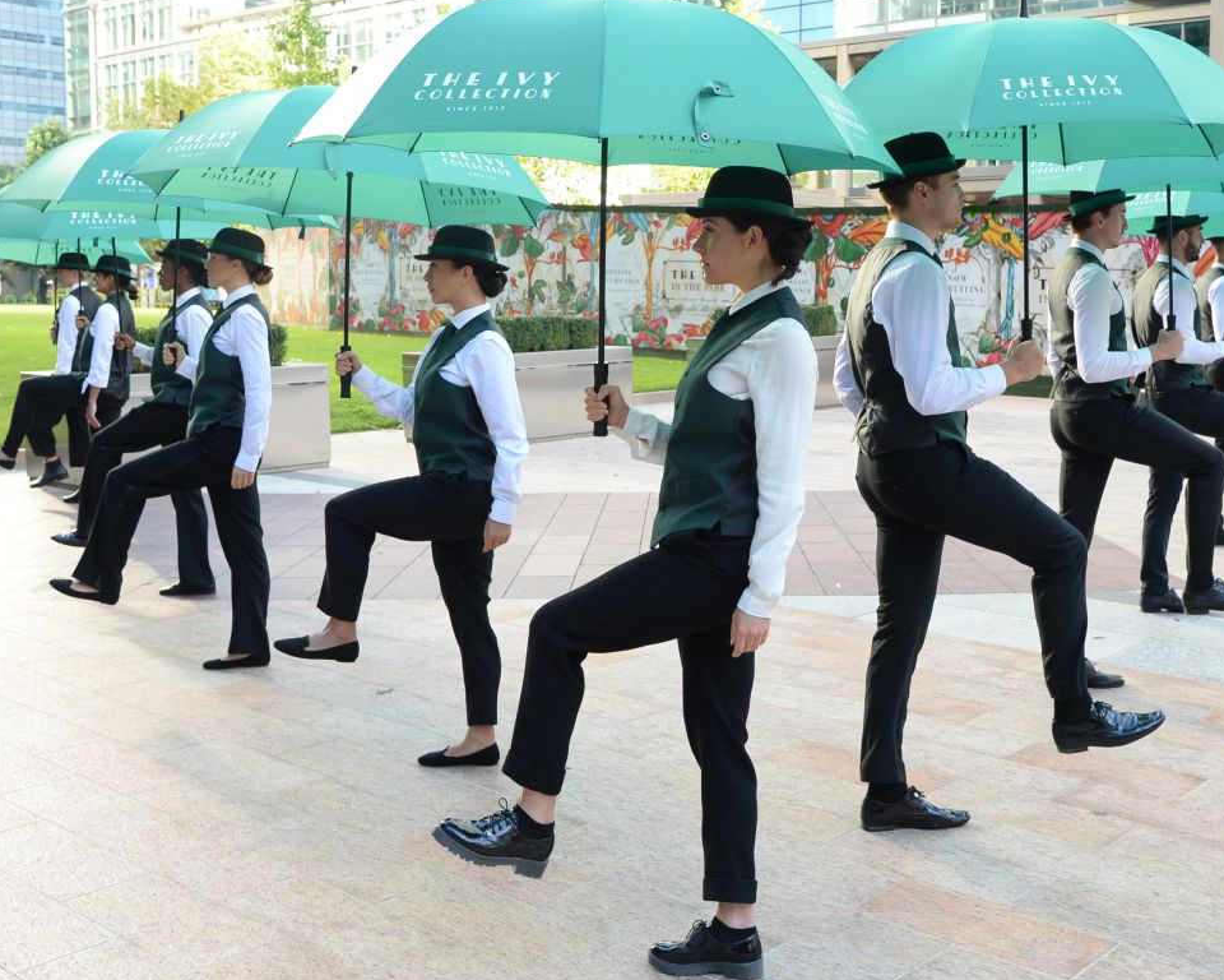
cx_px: 748
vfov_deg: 36.4
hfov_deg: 44.5
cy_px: 436
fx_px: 1485
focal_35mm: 41
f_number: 5.6
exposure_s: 1/200
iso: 1000
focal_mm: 28
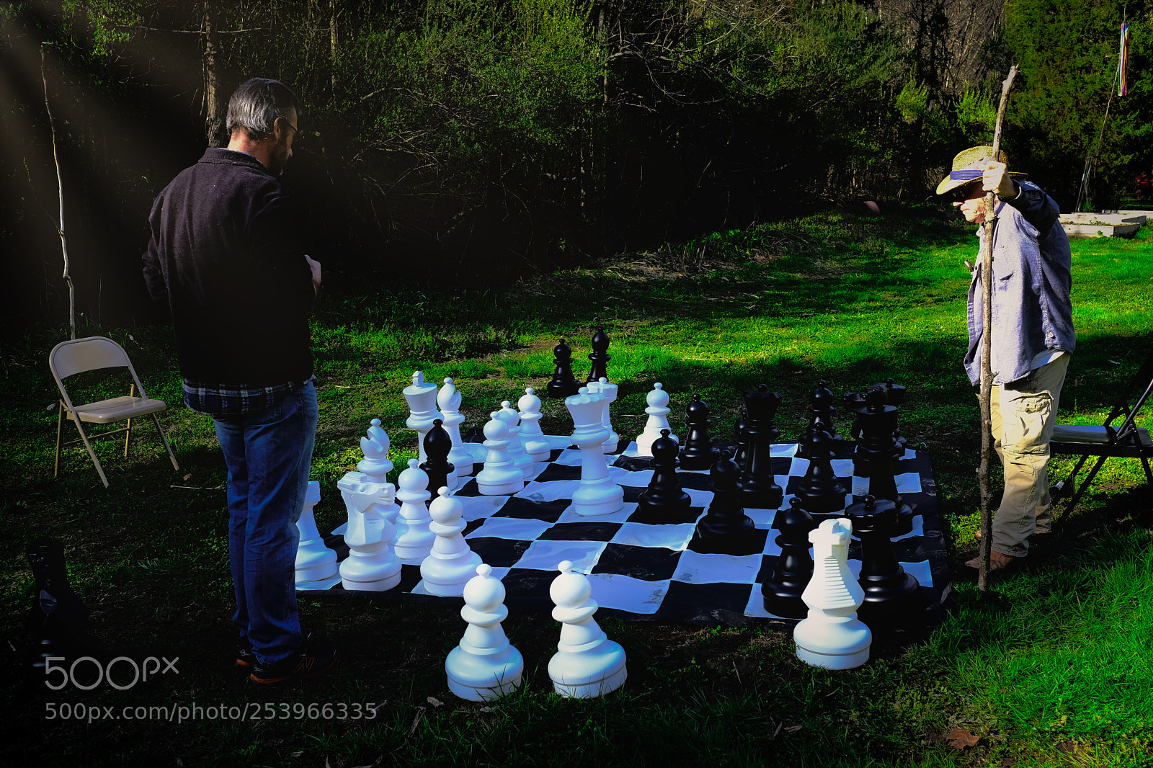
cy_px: 384
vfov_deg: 37.8
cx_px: 576
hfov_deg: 54.4
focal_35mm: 35
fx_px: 1121
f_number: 5.6
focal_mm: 23
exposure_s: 1/680
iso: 1000
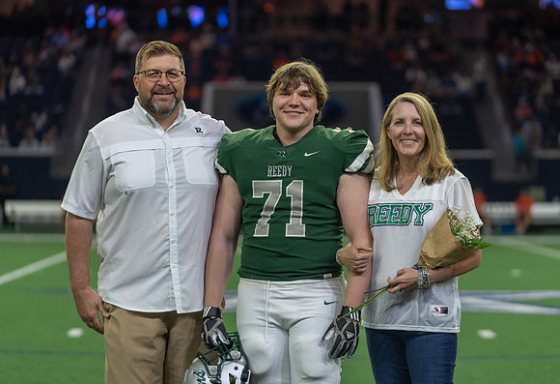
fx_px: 2089
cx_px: 296
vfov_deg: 10.5
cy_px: 186
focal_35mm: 133
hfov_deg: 15.3
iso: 1000
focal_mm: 124
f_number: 2.8
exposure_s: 1/320
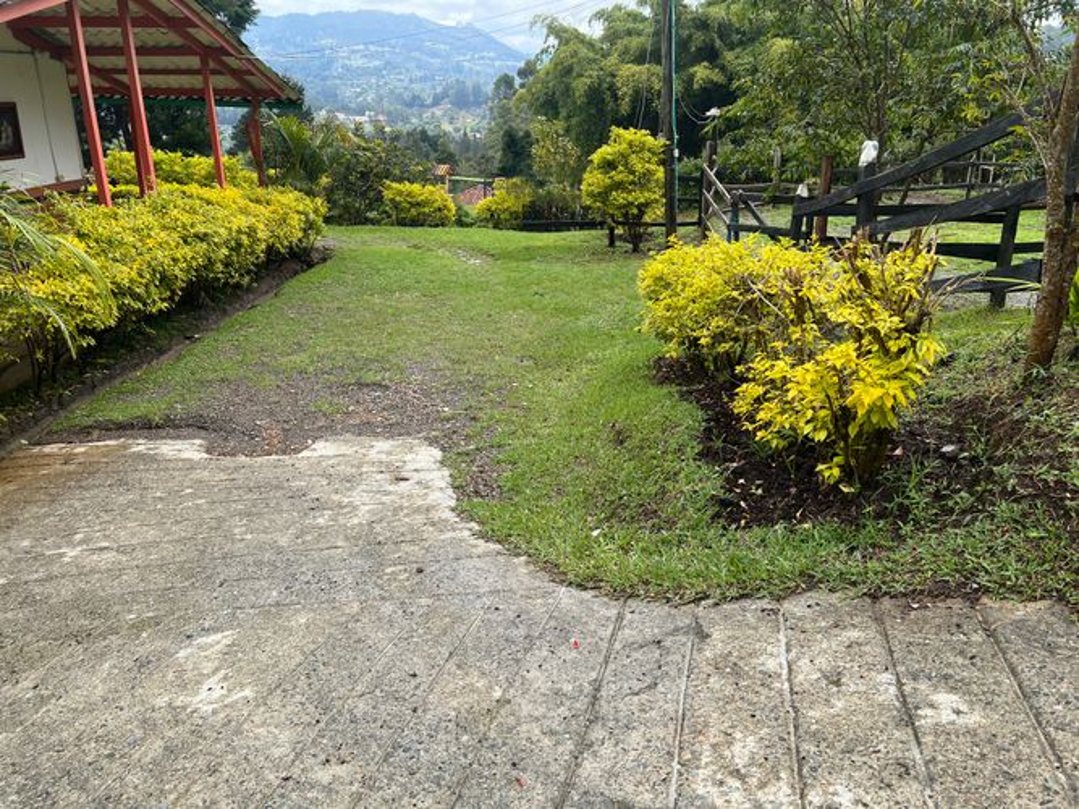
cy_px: 404
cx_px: 540
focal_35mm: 26
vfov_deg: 53.0
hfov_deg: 67.3
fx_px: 810
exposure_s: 1/1669
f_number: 1.5
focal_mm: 5.7
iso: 50
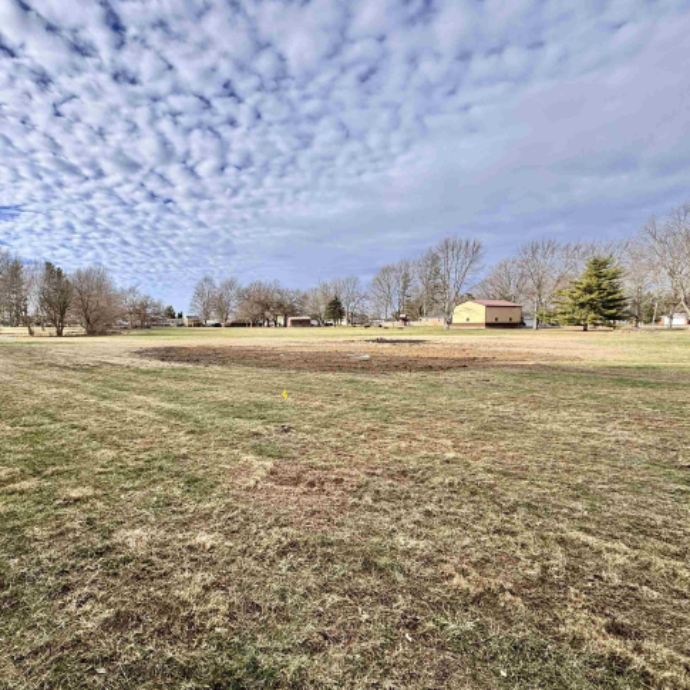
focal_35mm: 17
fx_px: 383
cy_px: 353
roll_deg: -0.3
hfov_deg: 82.1
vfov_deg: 84.0
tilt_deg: -4.4
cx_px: 251
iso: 50
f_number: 2.2
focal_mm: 2.22
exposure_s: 1/1789
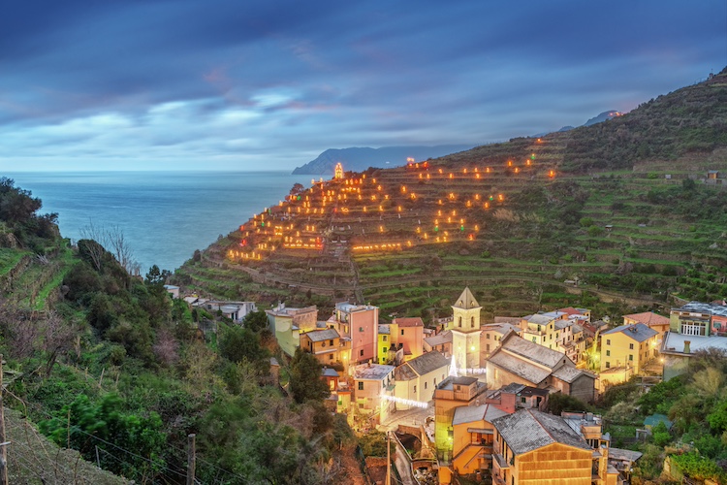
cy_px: 242
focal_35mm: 32
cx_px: 364
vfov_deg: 41.1
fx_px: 646
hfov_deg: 58.7
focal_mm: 32
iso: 100
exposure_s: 2
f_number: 8
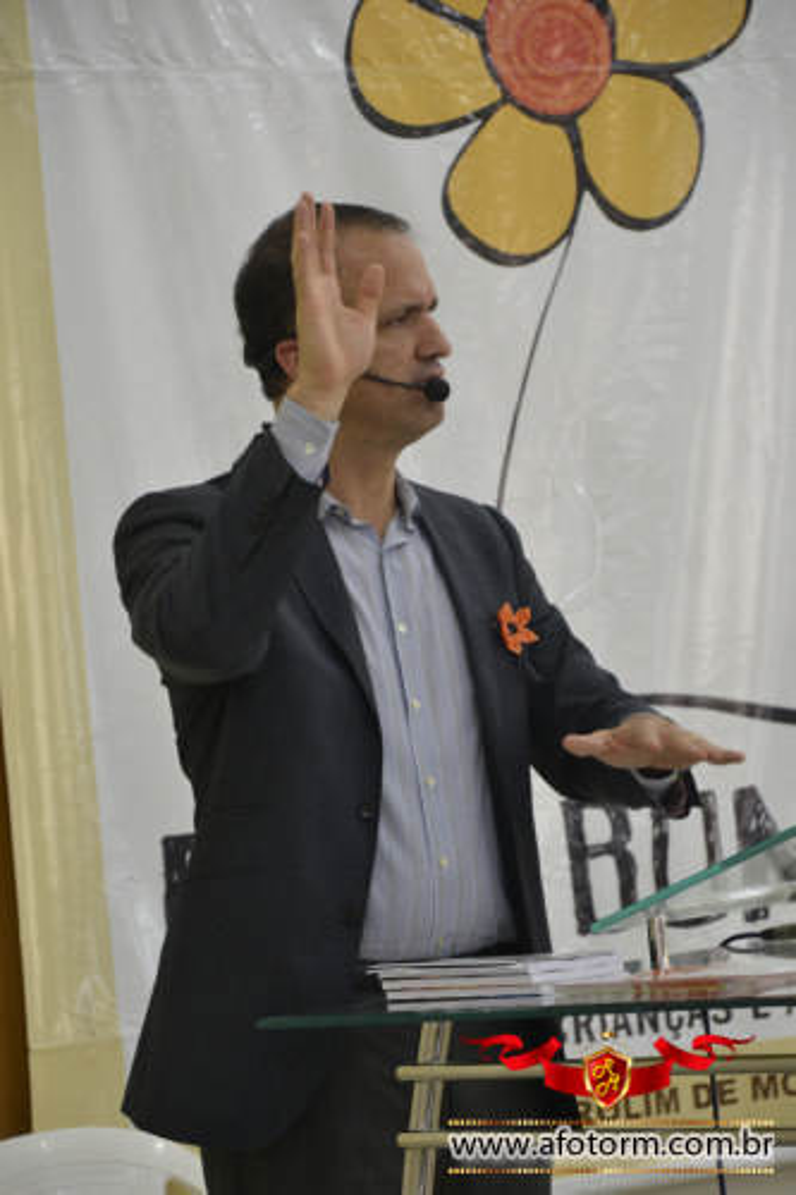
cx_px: 398
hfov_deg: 8.2
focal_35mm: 168
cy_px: 598
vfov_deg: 12.2
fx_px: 5575
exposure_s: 1/80
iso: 1600
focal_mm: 112
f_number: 5.6
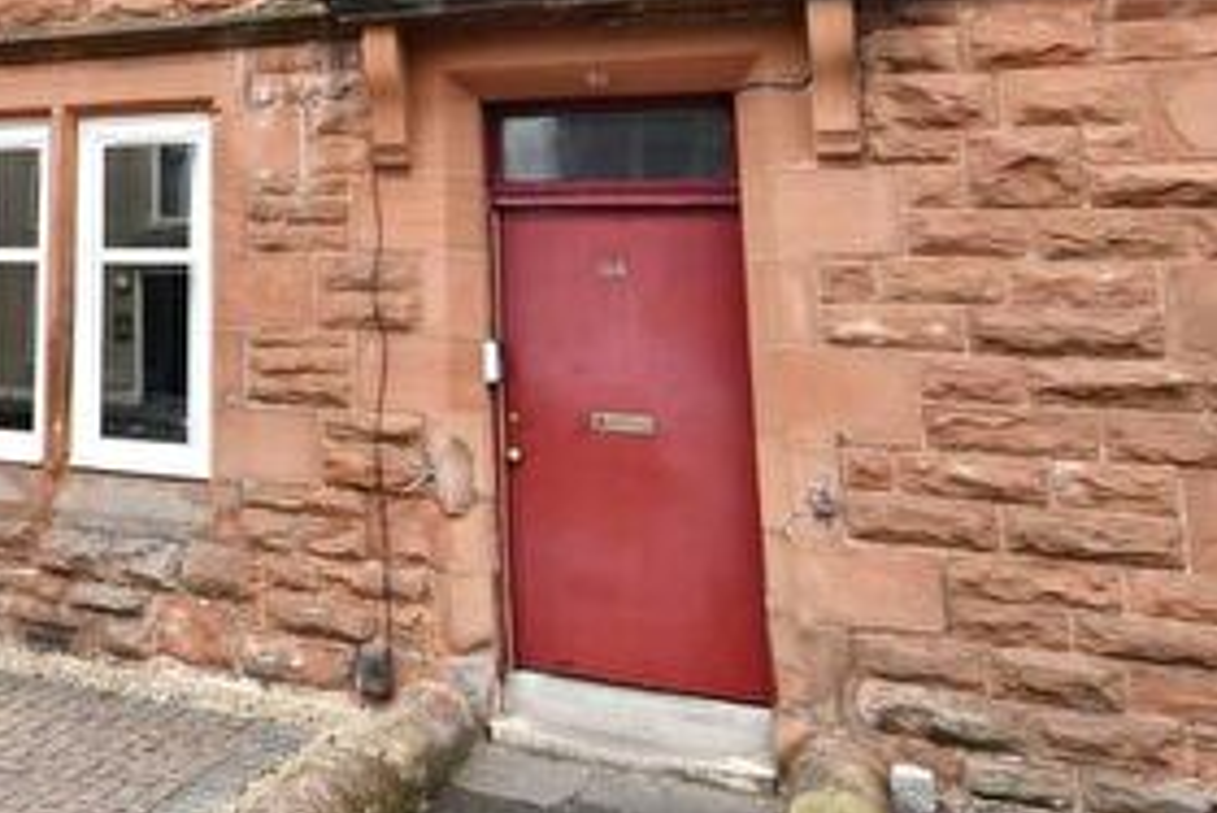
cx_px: -26
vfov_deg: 31.7
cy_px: 67
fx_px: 1353
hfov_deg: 41.5
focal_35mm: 40
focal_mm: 11
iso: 100
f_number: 6.3
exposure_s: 1/50
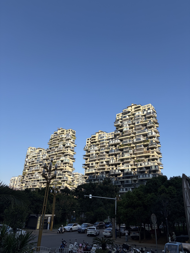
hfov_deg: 53.1
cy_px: 126
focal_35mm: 26
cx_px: 95
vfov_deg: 67.3
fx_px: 190
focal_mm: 5.96
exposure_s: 1/2538
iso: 50
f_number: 1.6
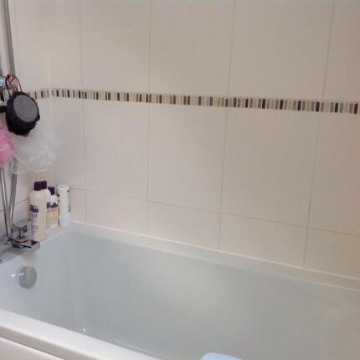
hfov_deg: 39.6
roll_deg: -0.4
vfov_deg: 40.0
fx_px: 494
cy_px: 182
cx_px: 124
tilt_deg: -17.3
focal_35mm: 42
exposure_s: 1/60
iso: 64
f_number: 2.4
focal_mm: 4.28
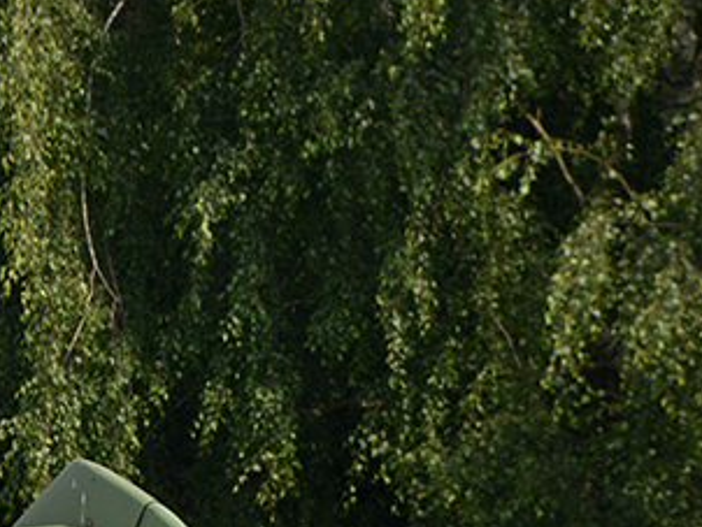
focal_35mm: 954
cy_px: 909
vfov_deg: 1.6
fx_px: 19362
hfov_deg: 2.1
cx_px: -672
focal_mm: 250
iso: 320
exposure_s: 1/400
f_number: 10
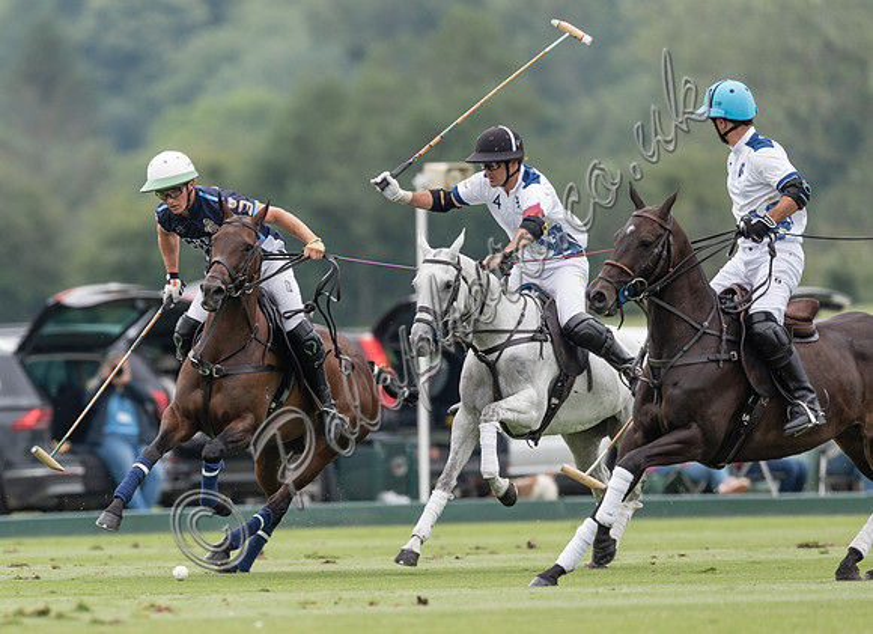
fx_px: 19493
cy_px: 468
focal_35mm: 782
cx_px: 171
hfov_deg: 2.6
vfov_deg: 1.9
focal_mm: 500
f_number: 4.5
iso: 400
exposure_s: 1/1000
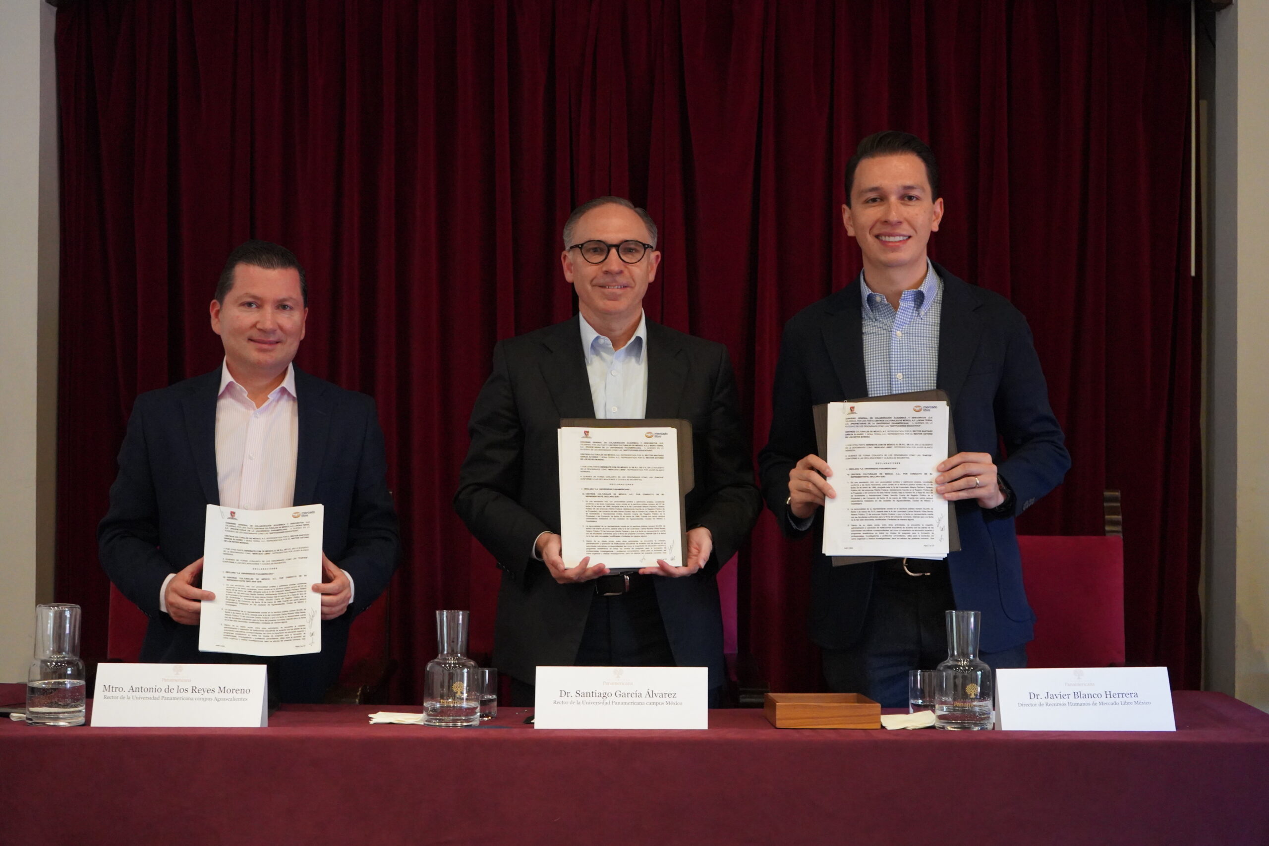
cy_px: 423
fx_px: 1762
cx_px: 634
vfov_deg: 27.0
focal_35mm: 50
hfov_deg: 39.6
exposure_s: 1/160
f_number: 4.5
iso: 10000
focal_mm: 50
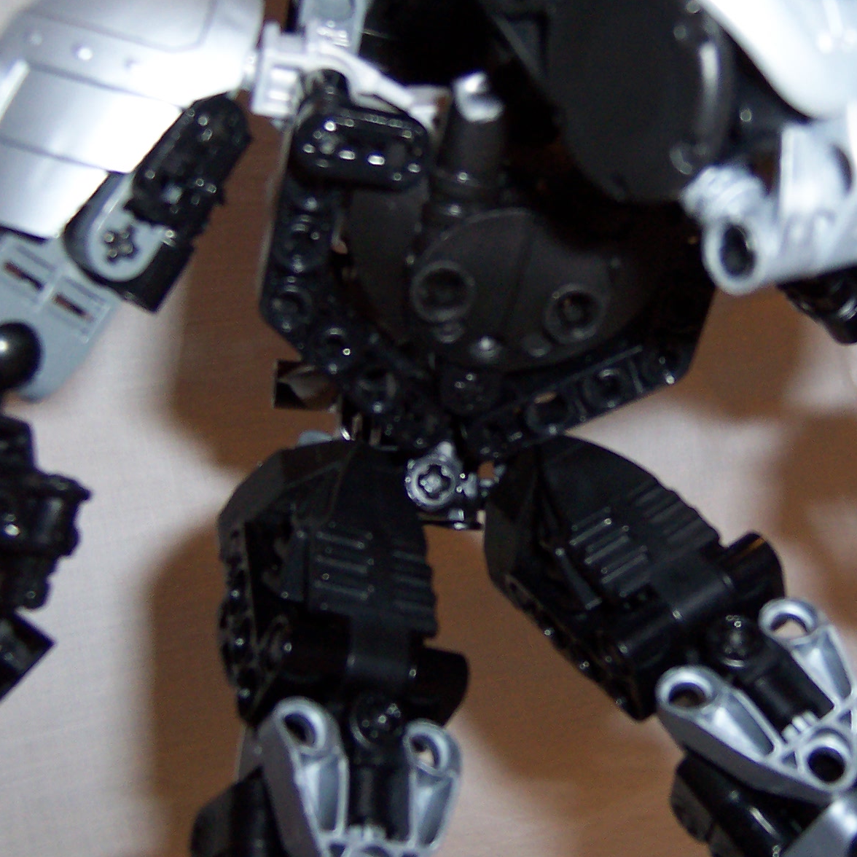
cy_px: 318
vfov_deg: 30.9
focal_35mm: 55
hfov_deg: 30.7
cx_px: 608
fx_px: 1541
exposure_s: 1/60
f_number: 2.8
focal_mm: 5.6
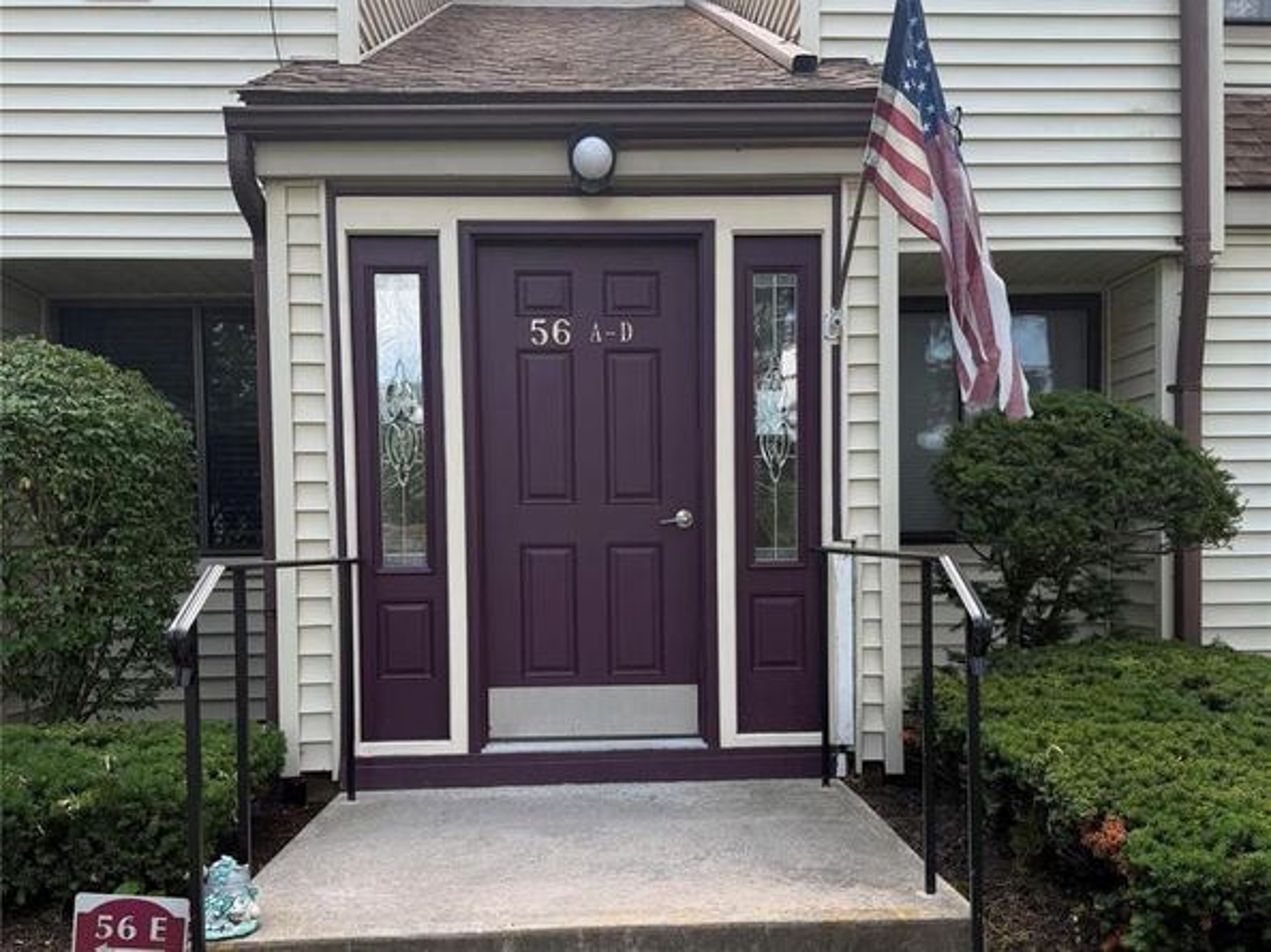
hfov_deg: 71.6
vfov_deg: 56.8
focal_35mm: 24
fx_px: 881
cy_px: 476
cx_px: 636
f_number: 1.78
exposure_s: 1/532
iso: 80
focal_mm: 6.76
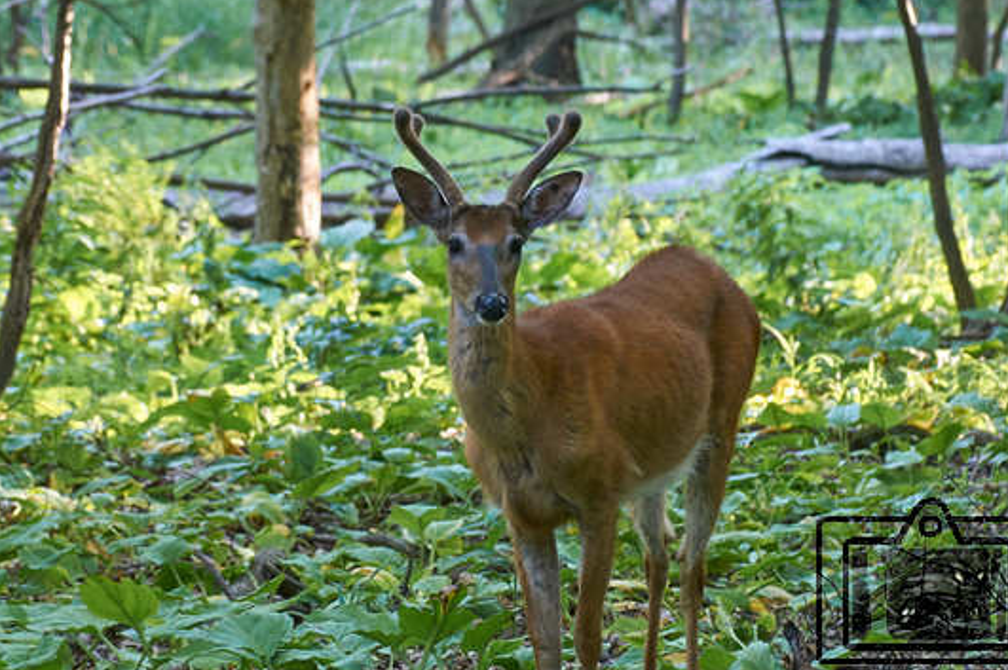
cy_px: 335
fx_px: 7581
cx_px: 482
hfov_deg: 7.6
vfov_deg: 5.1
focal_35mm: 271
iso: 1600
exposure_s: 1/30
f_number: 8
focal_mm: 150
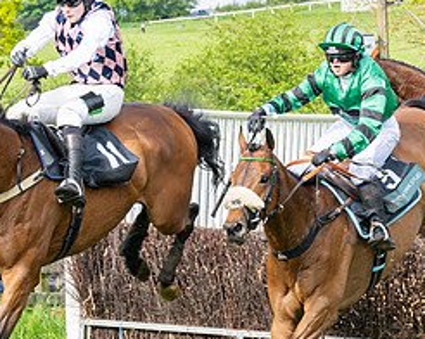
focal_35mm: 271
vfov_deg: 5.7
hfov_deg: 7.1
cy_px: 246
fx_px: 3403
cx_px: 349
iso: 400
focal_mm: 70
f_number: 5.6
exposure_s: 1/1000
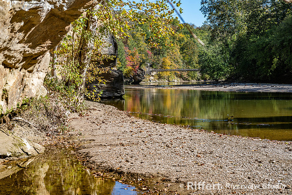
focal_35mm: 71
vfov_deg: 19.1
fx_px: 579
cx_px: 146
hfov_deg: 28.3
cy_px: 98
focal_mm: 70
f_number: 8
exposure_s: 1/160
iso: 125
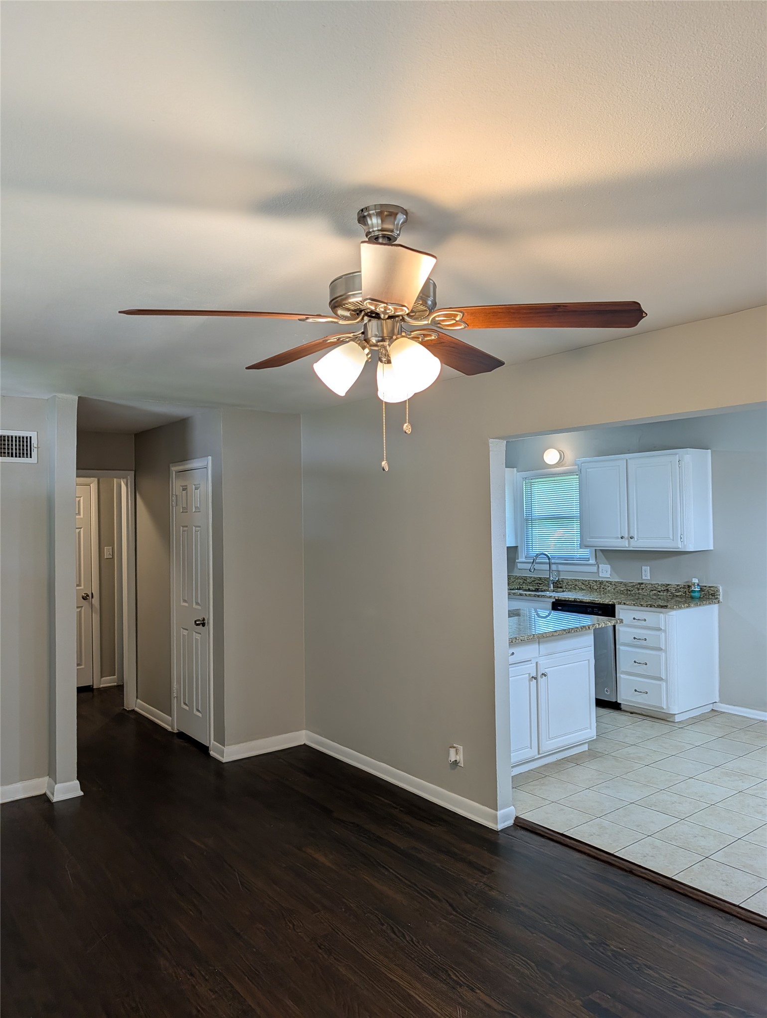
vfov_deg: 71.5
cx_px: 384
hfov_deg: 57.0
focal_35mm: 24
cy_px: 509
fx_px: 707
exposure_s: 1/120
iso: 88
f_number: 1.68
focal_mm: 6.9
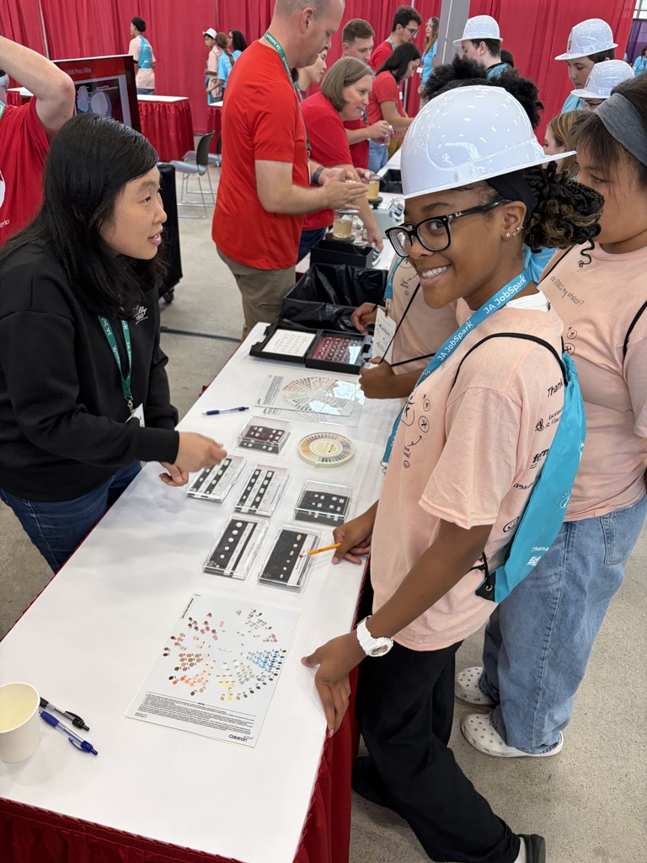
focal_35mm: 26
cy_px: 432
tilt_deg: -32.2
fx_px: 648
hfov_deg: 53.1
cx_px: 324
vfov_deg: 67.3
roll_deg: -2.7
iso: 80
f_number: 1.6
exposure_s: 1/122
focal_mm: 5.96
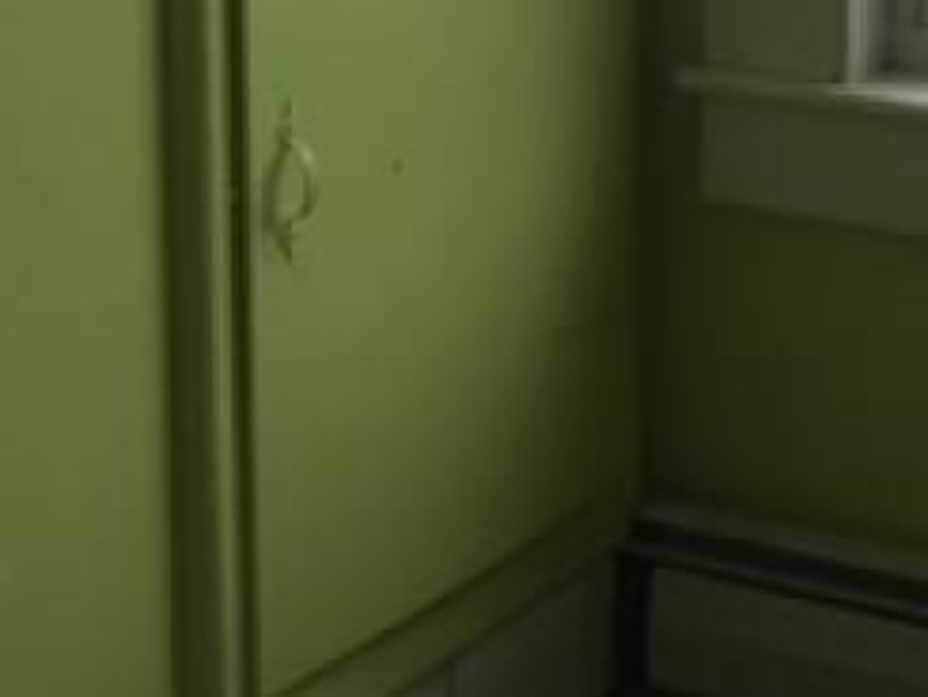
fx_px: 3245
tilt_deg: -8.6
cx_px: 413
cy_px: -311
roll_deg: +1.2
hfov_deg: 16.3
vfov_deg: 11.8
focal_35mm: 121
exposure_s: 1/30
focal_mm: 4.15
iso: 64
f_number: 2.2
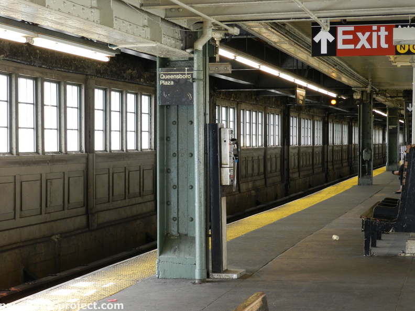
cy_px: 156
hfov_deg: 23.3
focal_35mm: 84
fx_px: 1007
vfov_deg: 17.6
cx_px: 208
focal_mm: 14.9
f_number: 4.4
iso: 220
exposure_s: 1/30
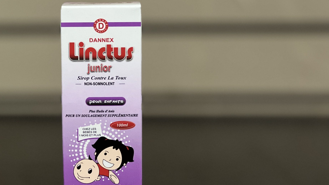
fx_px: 1021
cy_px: 90
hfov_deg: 18.2
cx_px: 102
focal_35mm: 117
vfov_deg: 10.4
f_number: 2.8
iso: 400
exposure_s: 1/33
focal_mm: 9
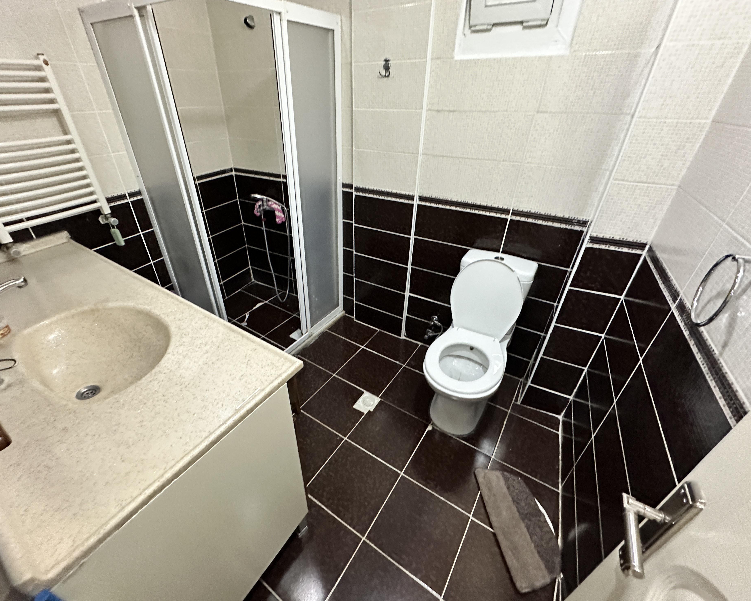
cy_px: 301
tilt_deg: -32.6
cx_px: 352
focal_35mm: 15
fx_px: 333
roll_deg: -0.6
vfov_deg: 84.0
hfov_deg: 96.7
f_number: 2.2
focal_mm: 2.22
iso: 800
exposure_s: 1/50
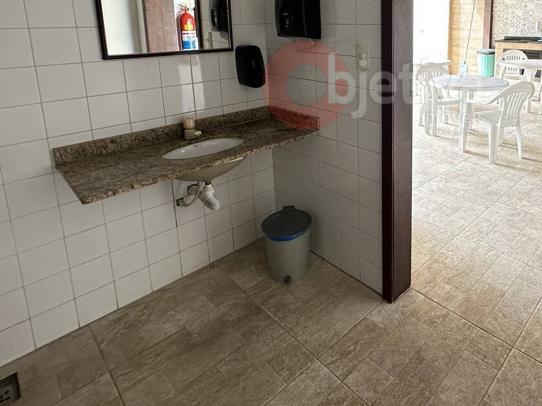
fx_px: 376
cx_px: 372
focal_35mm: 24
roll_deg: -1.0
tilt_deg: -9.5
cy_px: 88
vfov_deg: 53.4
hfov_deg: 69.0
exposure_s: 1/99
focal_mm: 2.22
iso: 125
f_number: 2.2
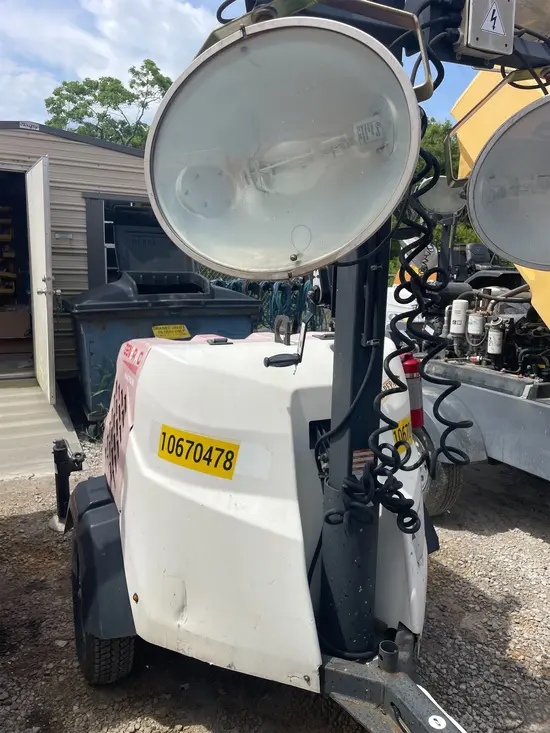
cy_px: 366
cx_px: 275
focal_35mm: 26
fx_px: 551
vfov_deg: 67.3
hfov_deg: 53.1
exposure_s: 1/3731
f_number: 1.6
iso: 32
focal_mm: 4.2
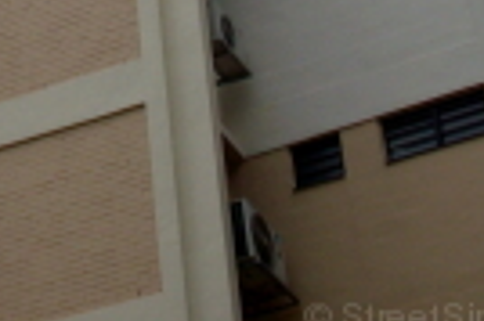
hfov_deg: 12.6
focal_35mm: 158
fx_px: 2122
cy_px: -400
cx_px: -148
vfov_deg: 8.1
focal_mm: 6.2
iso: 80
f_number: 5.6
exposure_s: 1/125
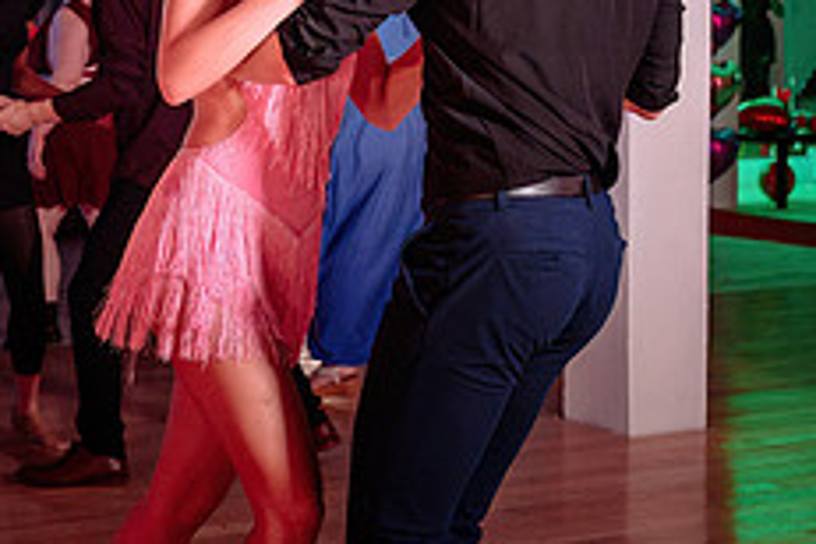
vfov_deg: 13.0
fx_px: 2380
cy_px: 156
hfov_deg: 19.4
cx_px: 249
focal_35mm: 105
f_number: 3.2
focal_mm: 36
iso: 640
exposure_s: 1/125
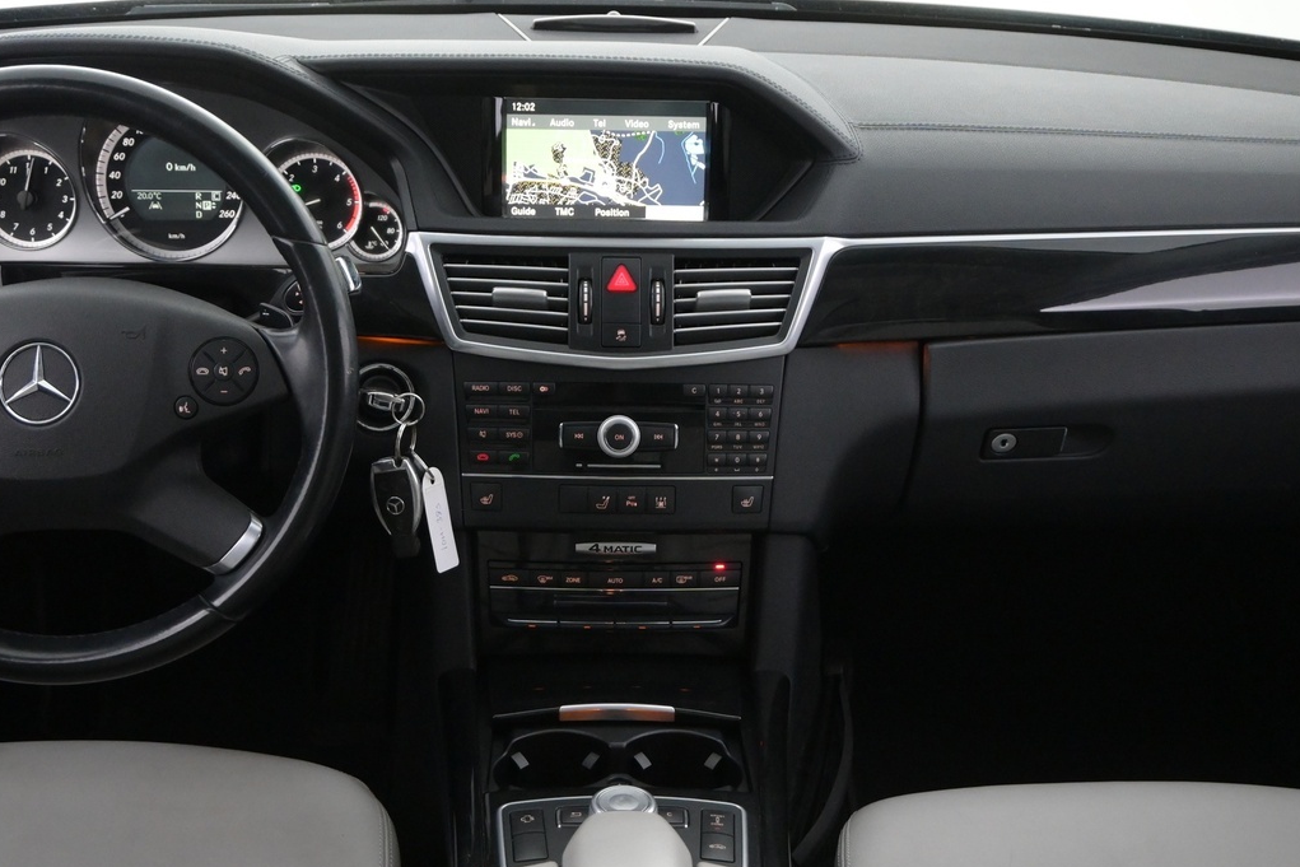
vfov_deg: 29.0
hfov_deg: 42.4
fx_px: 1676
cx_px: 606
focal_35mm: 46
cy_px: 451
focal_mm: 19.5
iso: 2500
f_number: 3.8
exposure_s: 1/40
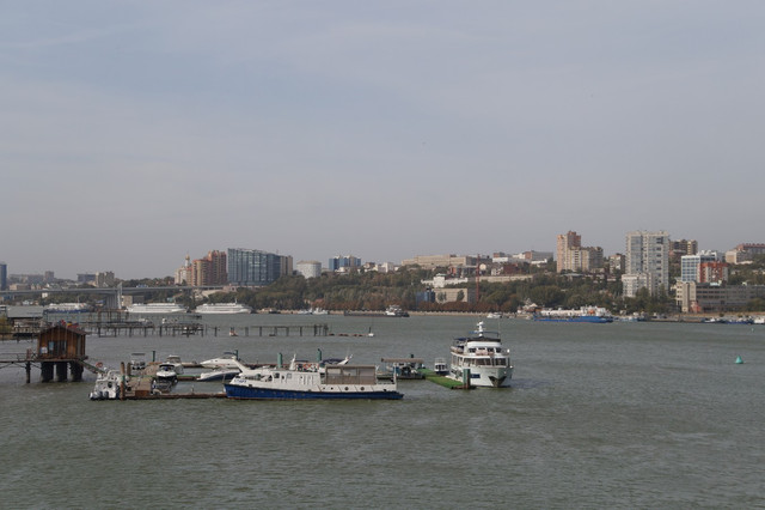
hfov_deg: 27.0
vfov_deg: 18.2
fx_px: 1593
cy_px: 255
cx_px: 382
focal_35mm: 75
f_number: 7.1
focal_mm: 50
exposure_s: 1/500
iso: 100
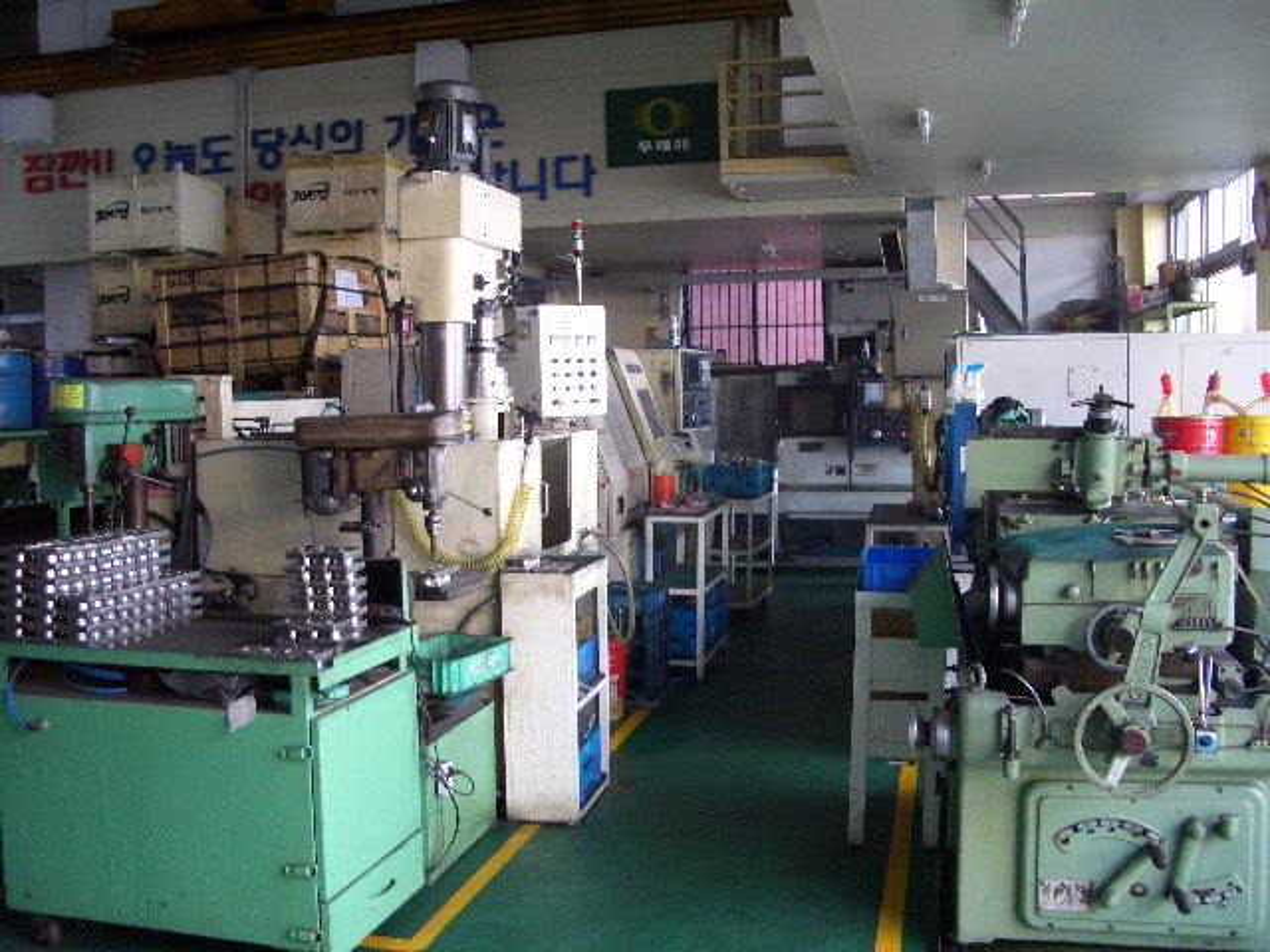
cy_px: 476
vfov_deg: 40.7
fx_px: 1284
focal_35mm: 35
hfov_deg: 52.6
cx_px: 635
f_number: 2.6
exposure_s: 1/50
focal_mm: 5.8
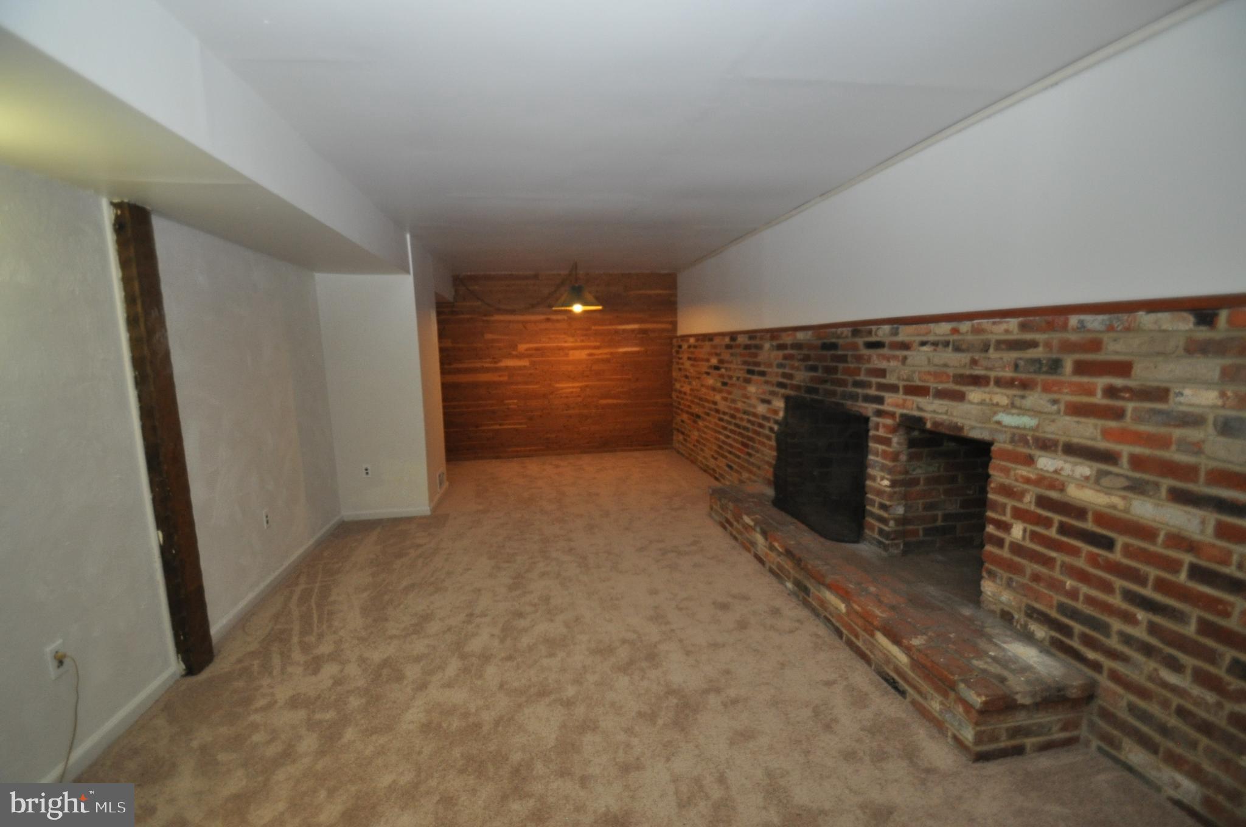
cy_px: 414
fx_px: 519
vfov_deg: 77.2
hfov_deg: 100.5
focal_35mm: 15
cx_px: 623
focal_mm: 10
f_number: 4
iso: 800
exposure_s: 1/60
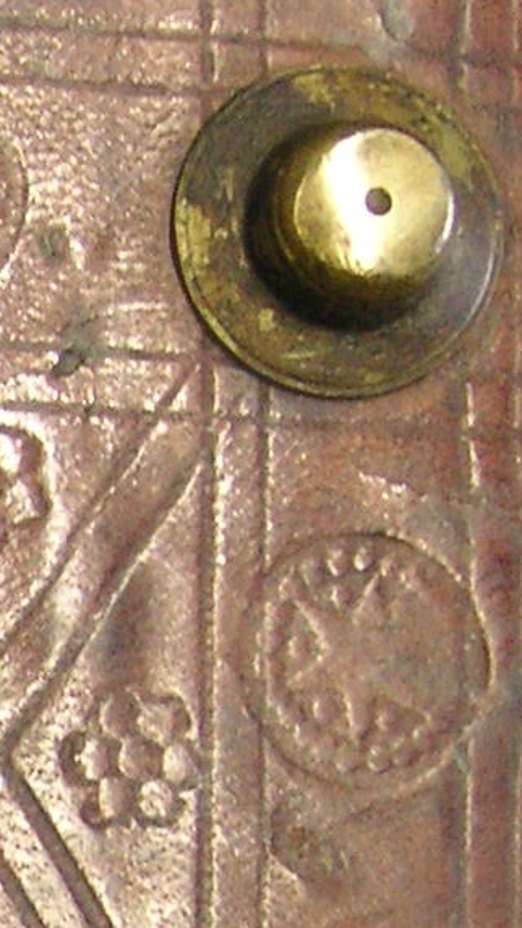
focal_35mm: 180
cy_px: 1202
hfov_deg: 6.5
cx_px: -608
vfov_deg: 11.6
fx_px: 4432
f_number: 2.8
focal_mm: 6.1
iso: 100
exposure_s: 1/30
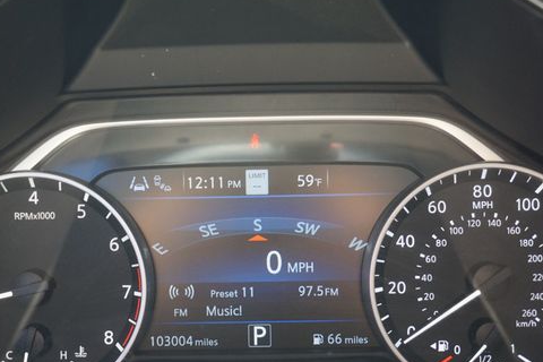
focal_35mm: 48
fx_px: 724
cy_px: 226
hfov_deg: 41.1
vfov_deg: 28.0
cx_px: 244
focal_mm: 24
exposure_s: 1/60
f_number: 4.5
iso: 400
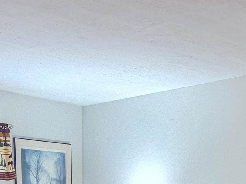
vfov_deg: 16.0
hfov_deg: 24.1
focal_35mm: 81
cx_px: 127
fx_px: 576
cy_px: 312
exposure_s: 1/120
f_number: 1.8
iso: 2000
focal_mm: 5.4
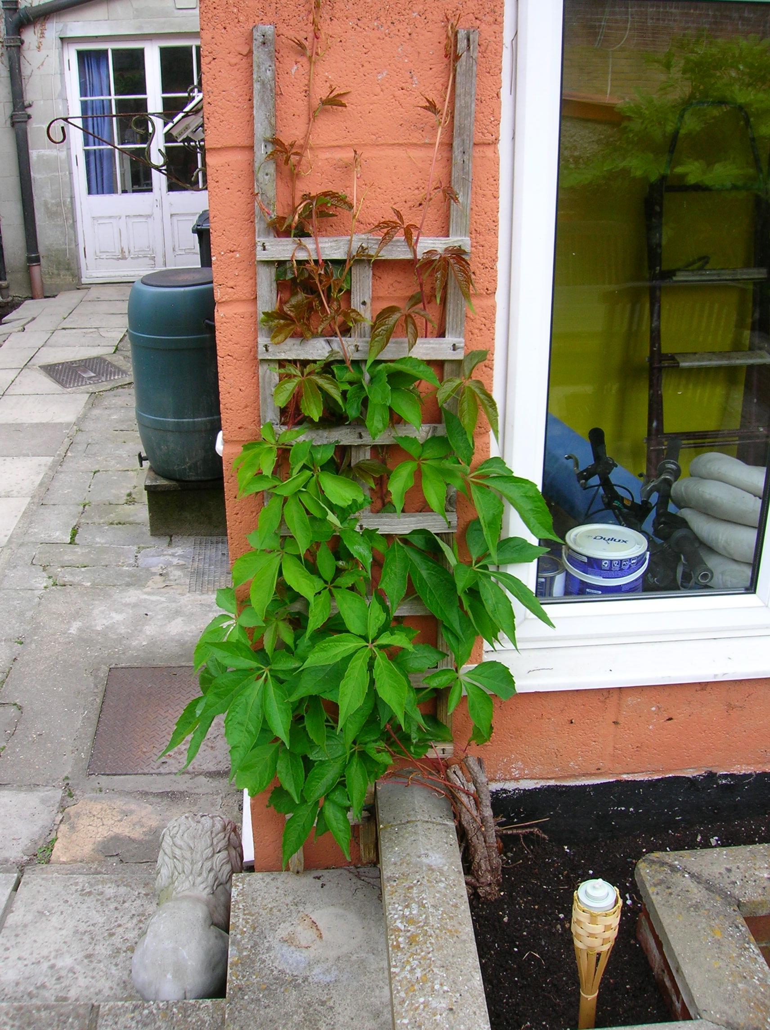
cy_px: 515
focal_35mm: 34
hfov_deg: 41.7
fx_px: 1010
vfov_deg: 54.0
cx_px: 385
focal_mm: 5.7
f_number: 4.9
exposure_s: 1/56.5
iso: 50
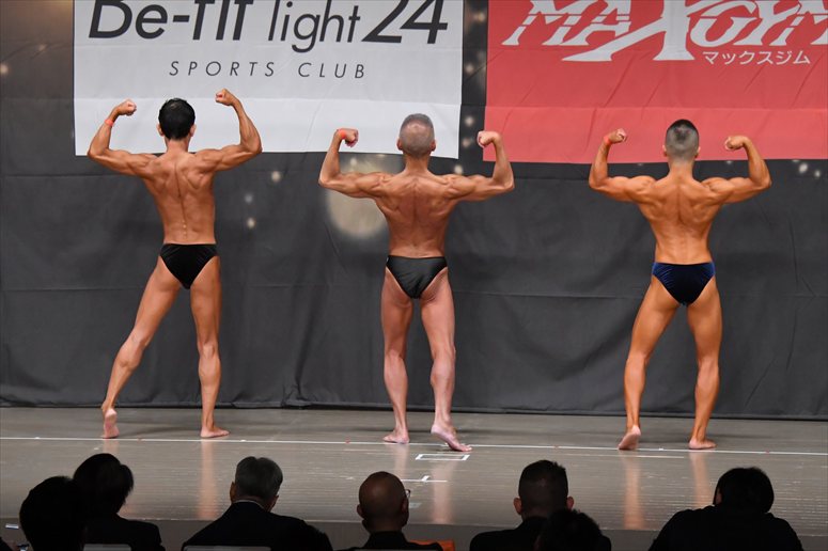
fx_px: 3862
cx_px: 414
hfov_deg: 12.2
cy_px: 276
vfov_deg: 8.2
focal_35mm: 168
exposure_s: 1/400
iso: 5000
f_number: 5.6
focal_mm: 112
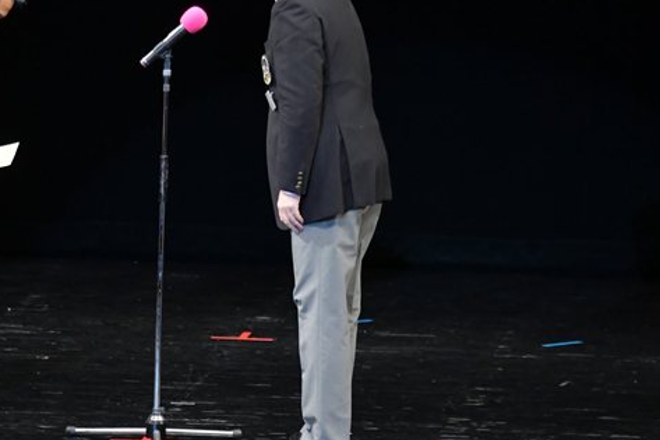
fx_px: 7660
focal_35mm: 418
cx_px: 157
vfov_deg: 3.3
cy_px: 173
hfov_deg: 4.9
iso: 3200
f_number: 5.6
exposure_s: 1/400
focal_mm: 170
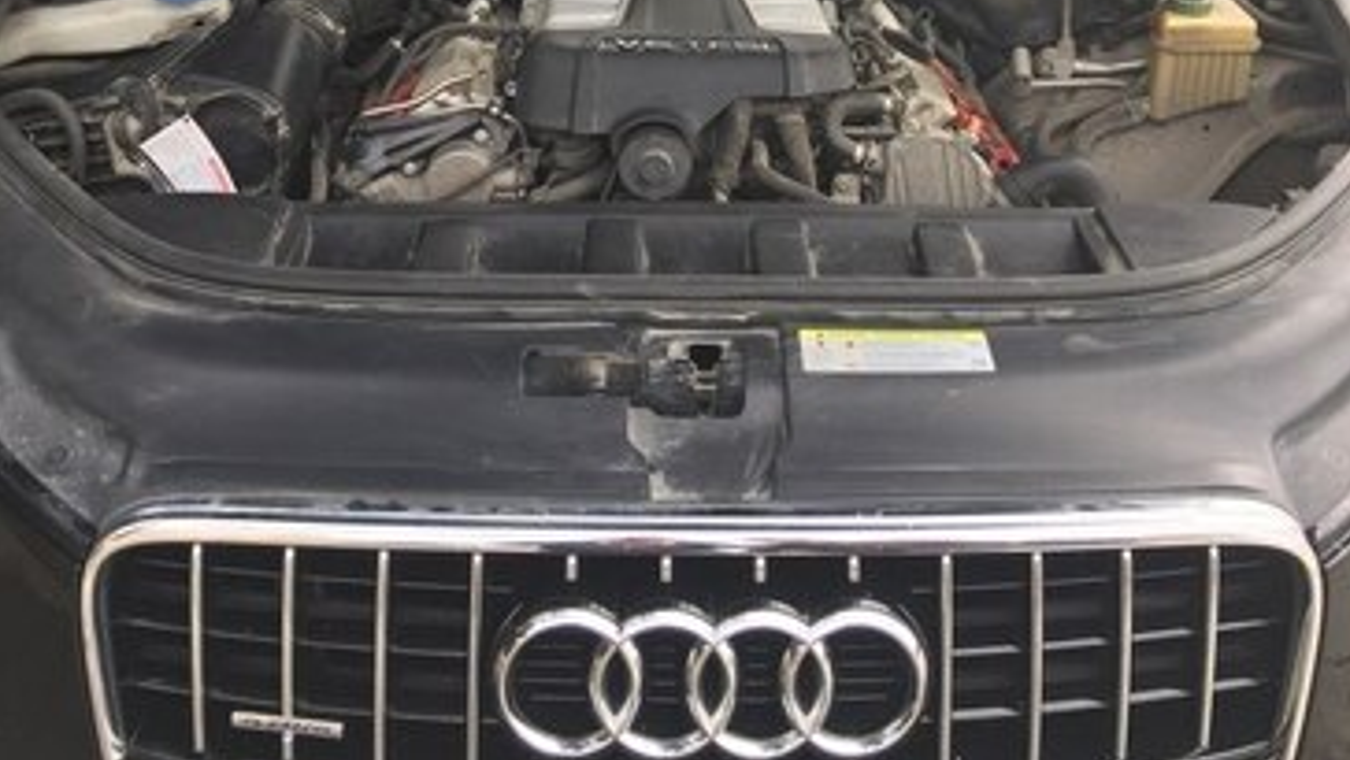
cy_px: -89
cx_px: 682
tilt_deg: -16.8
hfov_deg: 47.3
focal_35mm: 43
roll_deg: -2.4
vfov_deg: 25.6
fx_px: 1540
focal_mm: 4.15
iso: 32
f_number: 2.2
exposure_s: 1/237
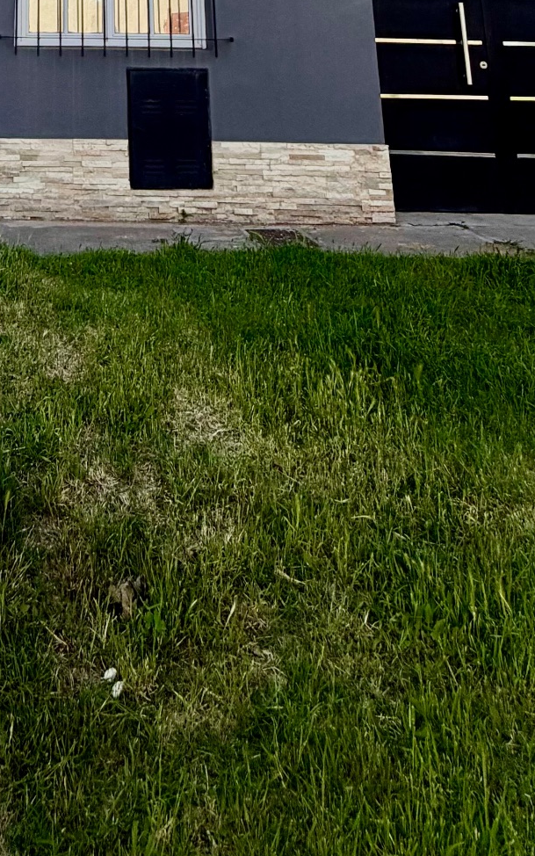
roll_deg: -0.1
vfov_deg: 37.3
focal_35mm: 39
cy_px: -187
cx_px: 20
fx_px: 910
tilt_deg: +17.5
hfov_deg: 30.8
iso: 25
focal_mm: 2.22
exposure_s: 1/830
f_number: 2.2
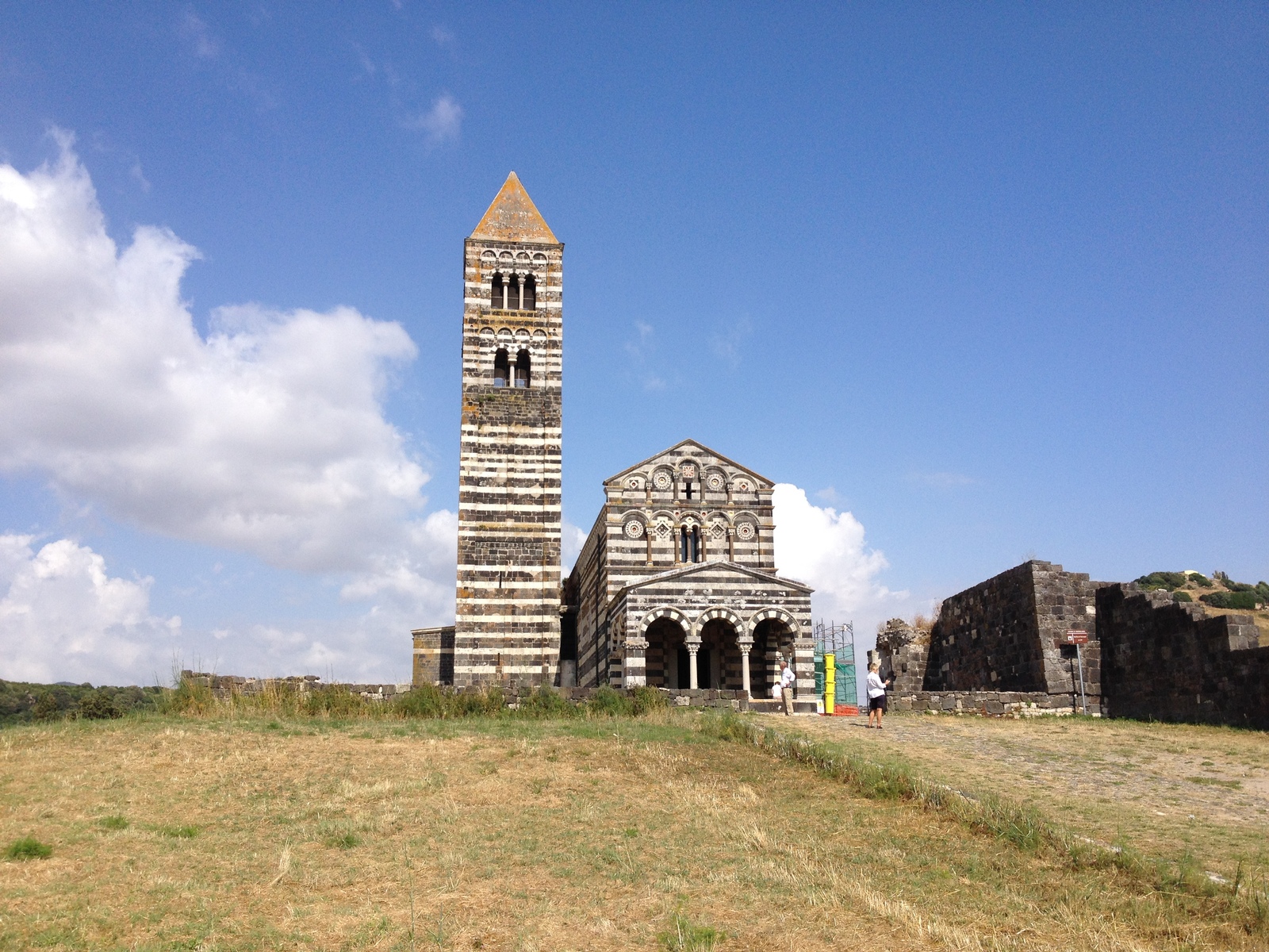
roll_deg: +1.0
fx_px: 1283
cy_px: 476
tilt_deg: +11.1
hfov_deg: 52.6
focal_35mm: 35
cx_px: 634
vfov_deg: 40.7
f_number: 2.4
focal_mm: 4.28
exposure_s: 1/2208
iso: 50
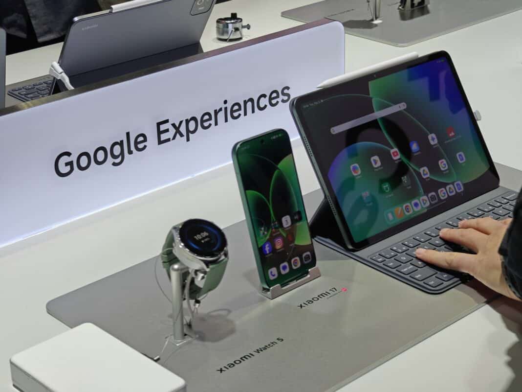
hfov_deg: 27.8
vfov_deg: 21.0
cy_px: 196
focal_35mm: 70
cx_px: 261
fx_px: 1056
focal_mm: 13.3
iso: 64
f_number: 2.6
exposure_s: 1/120
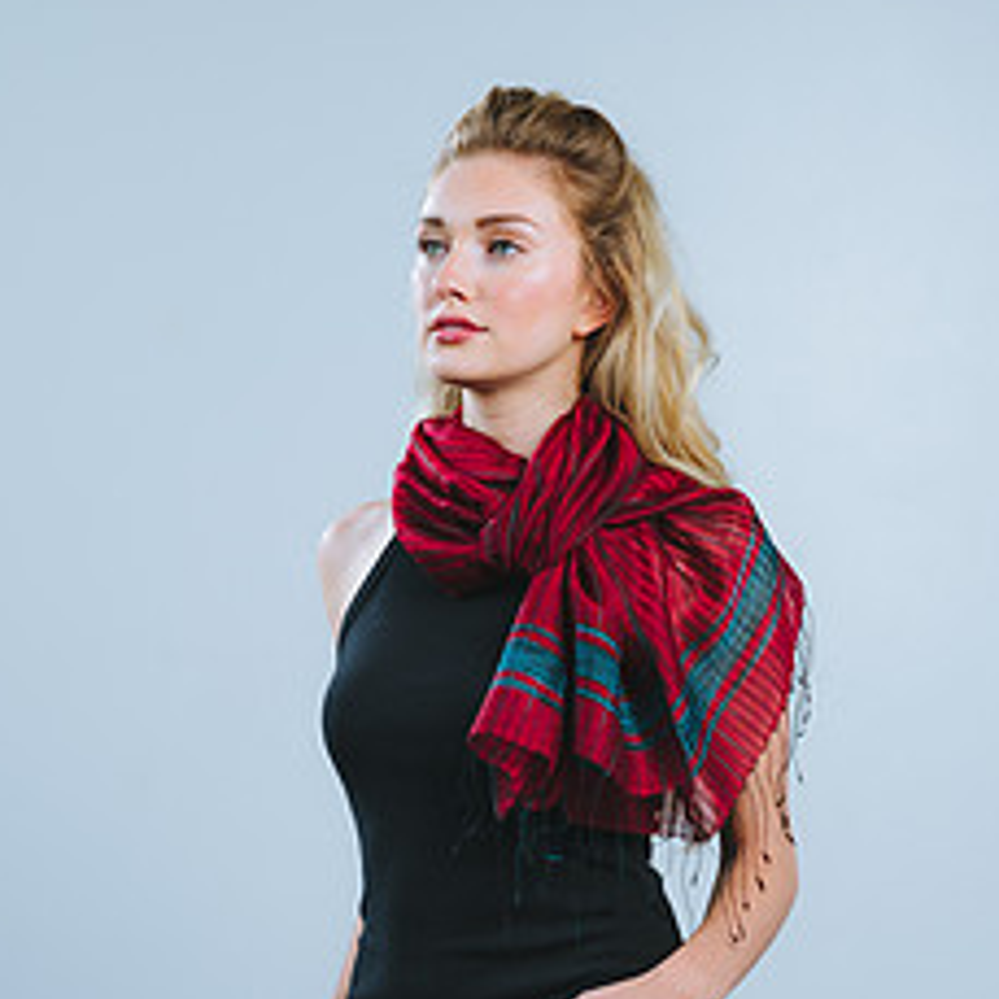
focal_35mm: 142
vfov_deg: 12.2
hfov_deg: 12.3
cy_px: 816
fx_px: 4636
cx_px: 489
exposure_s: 1/200
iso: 100
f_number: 4
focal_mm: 85
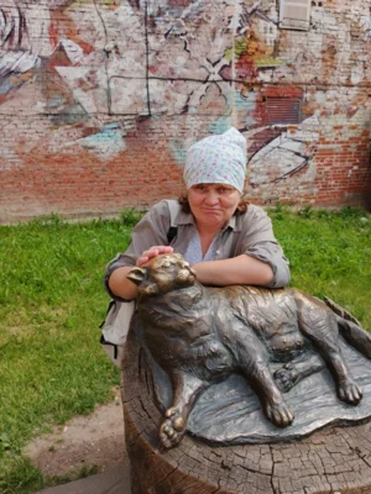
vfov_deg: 65.3
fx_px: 386
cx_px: 186
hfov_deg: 51.4
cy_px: 247
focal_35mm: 27
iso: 50
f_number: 1.6
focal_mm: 4.11
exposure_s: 1/412
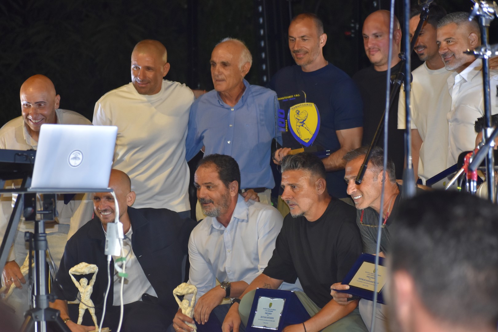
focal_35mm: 147
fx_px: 2033
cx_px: 249
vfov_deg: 9.3
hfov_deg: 14.0
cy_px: 166
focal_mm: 98
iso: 800
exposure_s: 1/160
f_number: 4.8
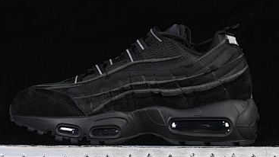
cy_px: 67
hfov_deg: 20.0
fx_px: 791
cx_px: 135
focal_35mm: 107
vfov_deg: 11.3
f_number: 6.3
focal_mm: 50
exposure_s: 1/60
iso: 160
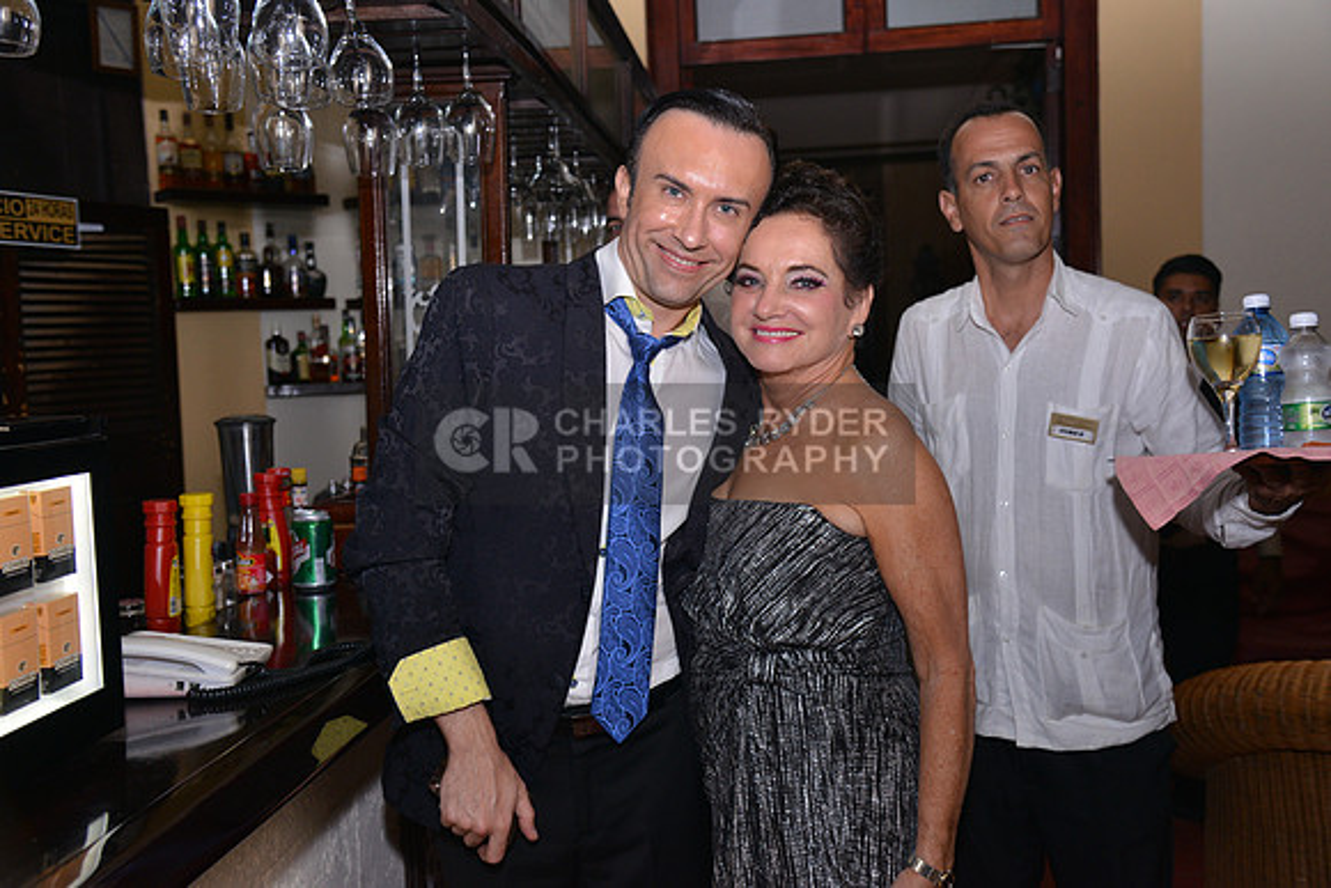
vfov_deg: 35.1
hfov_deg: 50.7
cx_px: 666
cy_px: 444
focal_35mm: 38
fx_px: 1405
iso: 1000
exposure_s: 1/250
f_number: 5
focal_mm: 38
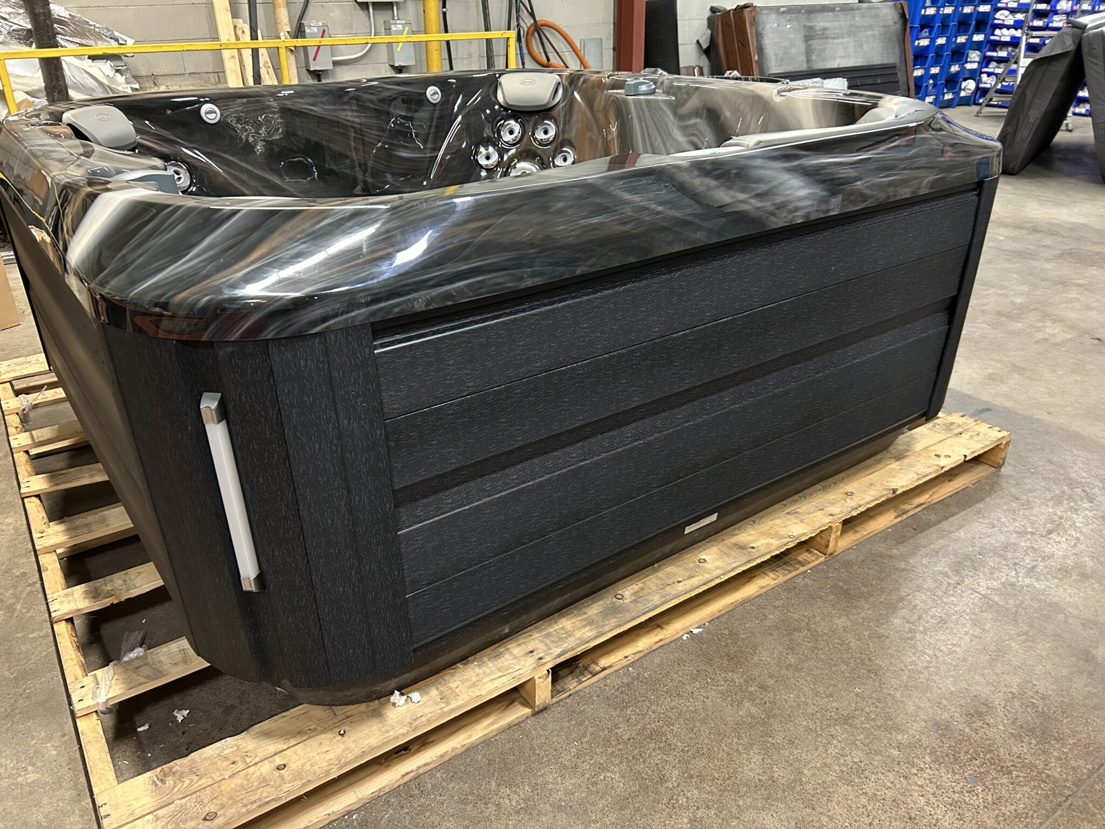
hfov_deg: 67.3
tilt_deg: -27.1
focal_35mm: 26
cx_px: 552
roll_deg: +0.8
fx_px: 830
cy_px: 414
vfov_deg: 53.1
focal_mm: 5.7
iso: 500
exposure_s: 1/60
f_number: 1.5
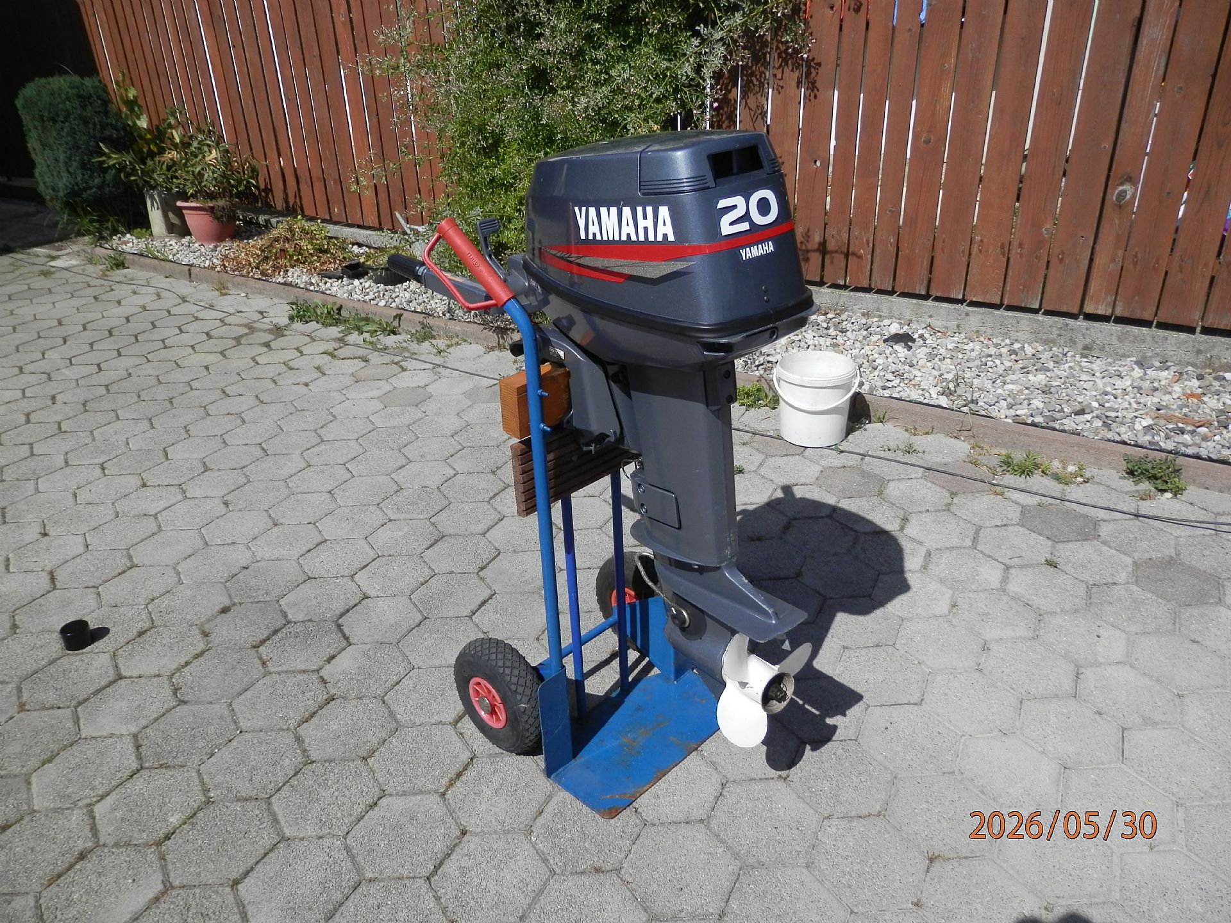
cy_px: 462
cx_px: 616
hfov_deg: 69.4
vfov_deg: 54.9
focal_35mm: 25
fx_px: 889
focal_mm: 4.5
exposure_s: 1/200
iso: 80
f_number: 8.7
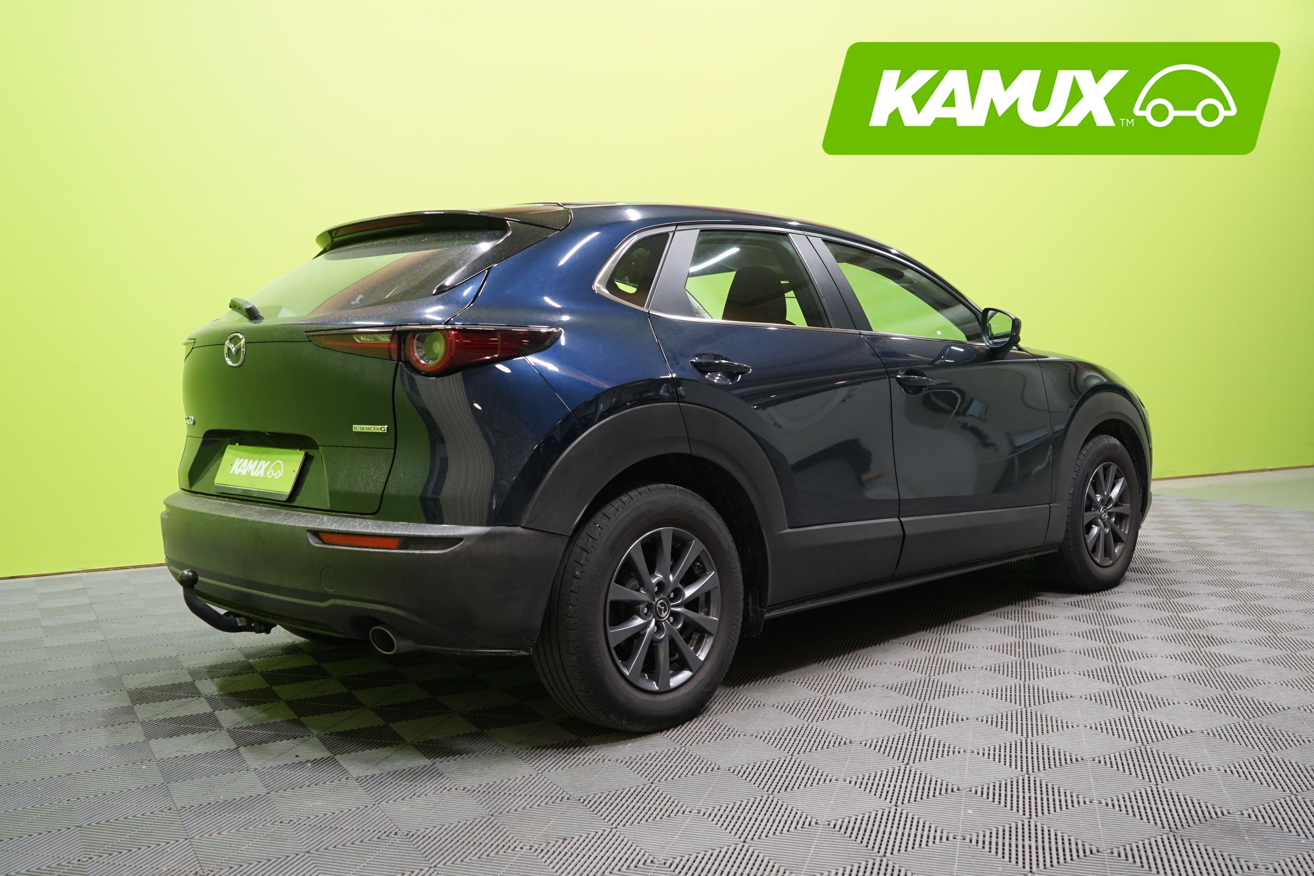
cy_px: 438
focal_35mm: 32
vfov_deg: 41.1
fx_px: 1168
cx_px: 657
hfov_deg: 58.7
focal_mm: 32
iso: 1250
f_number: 4.5
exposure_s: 1/60
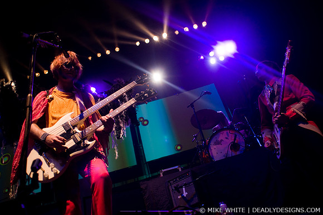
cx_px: 162
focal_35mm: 30
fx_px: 269
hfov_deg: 62.0
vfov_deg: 43.5
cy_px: 108
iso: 640
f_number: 2.8
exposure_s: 1/160
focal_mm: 20
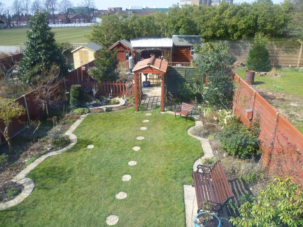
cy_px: 114
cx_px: 152
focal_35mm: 28
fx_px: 245
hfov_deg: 63.4
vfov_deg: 49.7
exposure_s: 1/320
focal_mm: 5
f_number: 2.8
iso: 80
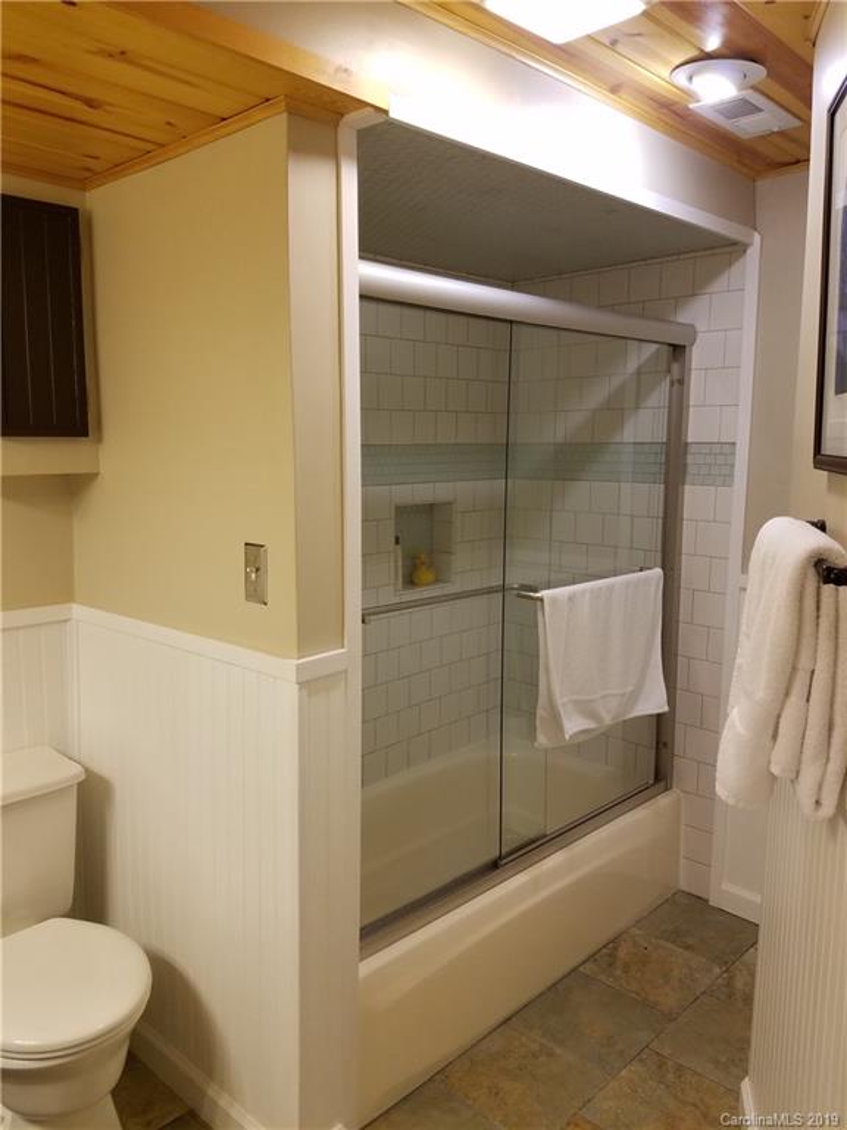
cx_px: 424
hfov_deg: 53.1
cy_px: 565
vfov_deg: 67.3
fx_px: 848
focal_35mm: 26
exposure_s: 1/60
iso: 100
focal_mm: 4.2
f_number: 1.7
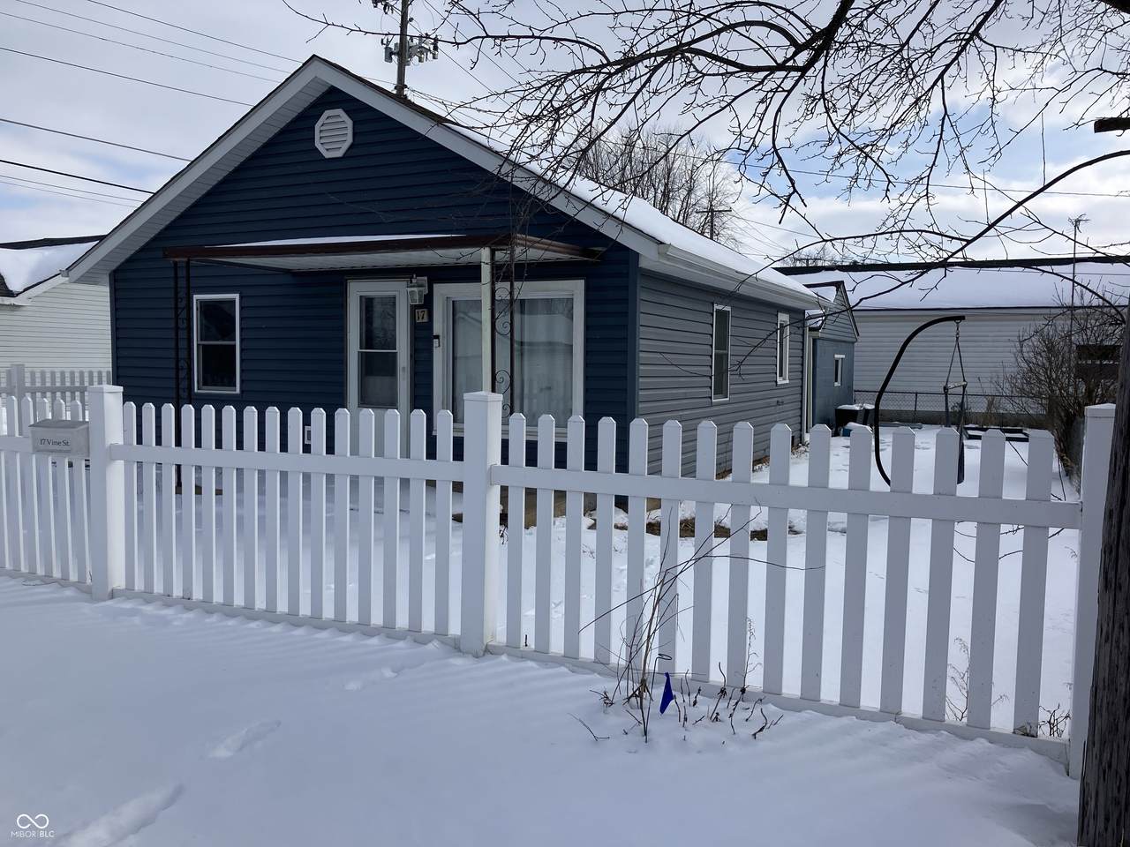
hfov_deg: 63.4
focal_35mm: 28
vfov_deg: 49.7
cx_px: 565
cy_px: 424
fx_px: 914
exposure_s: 1/3745
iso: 32
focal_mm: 3.99
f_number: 1.8
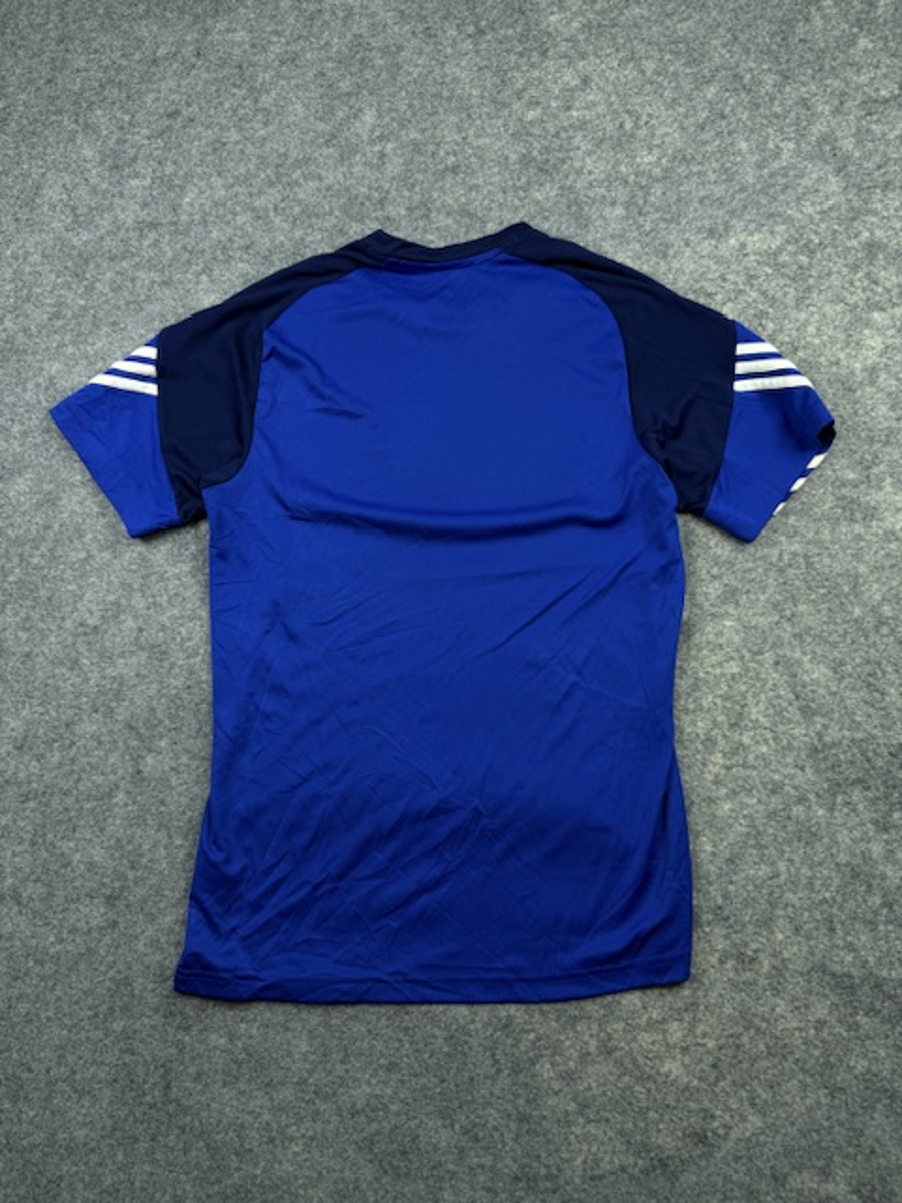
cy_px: 602
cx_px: 451
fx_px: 834
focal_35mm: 24
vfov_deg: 71.6
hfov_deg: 56.8
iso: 50
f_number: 1.78
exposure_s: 1/139
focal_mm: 6.76
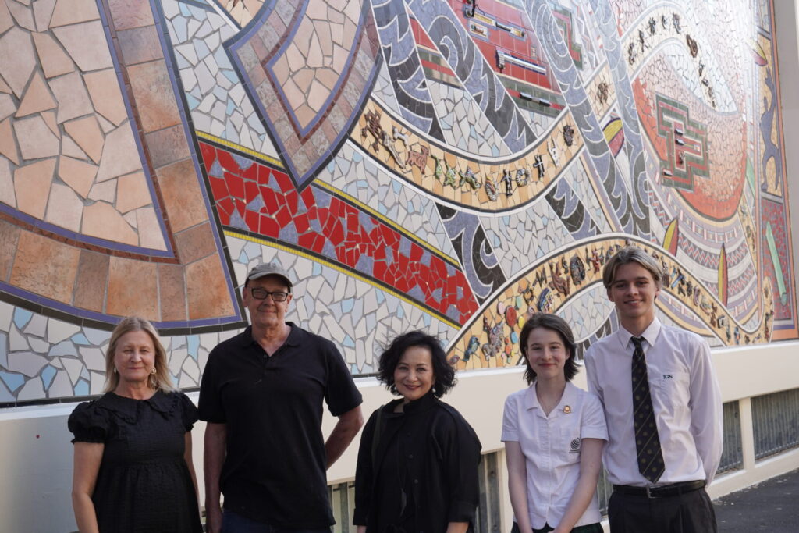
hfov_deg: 41.9
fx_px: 1043
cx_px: 400
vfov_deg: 28.7
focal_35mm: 47
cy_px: 266
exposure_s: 1/250
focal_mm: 47
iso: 500
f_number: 5.6
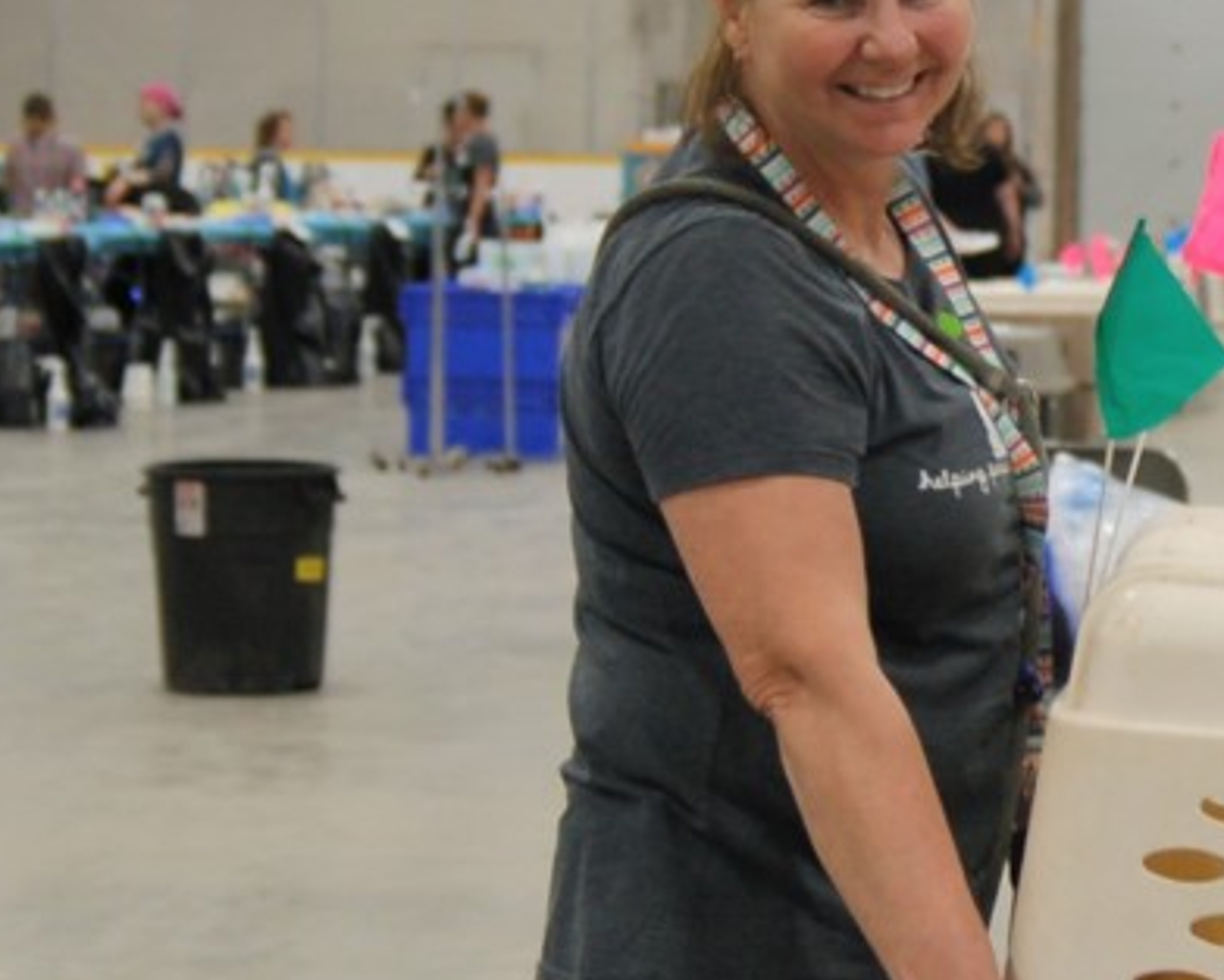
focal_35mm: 129
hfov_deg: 14.6
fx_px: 4674
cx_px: 1343
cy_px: 575
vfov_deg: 12.0
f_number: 3.3
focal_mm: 28
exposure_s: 1/60
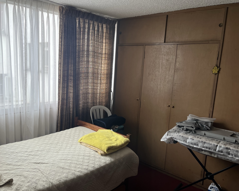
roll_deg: -2.7
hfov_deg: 58.6
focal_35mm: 30
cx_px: 106
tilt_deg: -11.0
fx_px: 212
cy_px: 100
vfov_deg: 48.5
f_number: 1.6
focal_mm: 5.1
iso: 50
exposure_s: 1/120
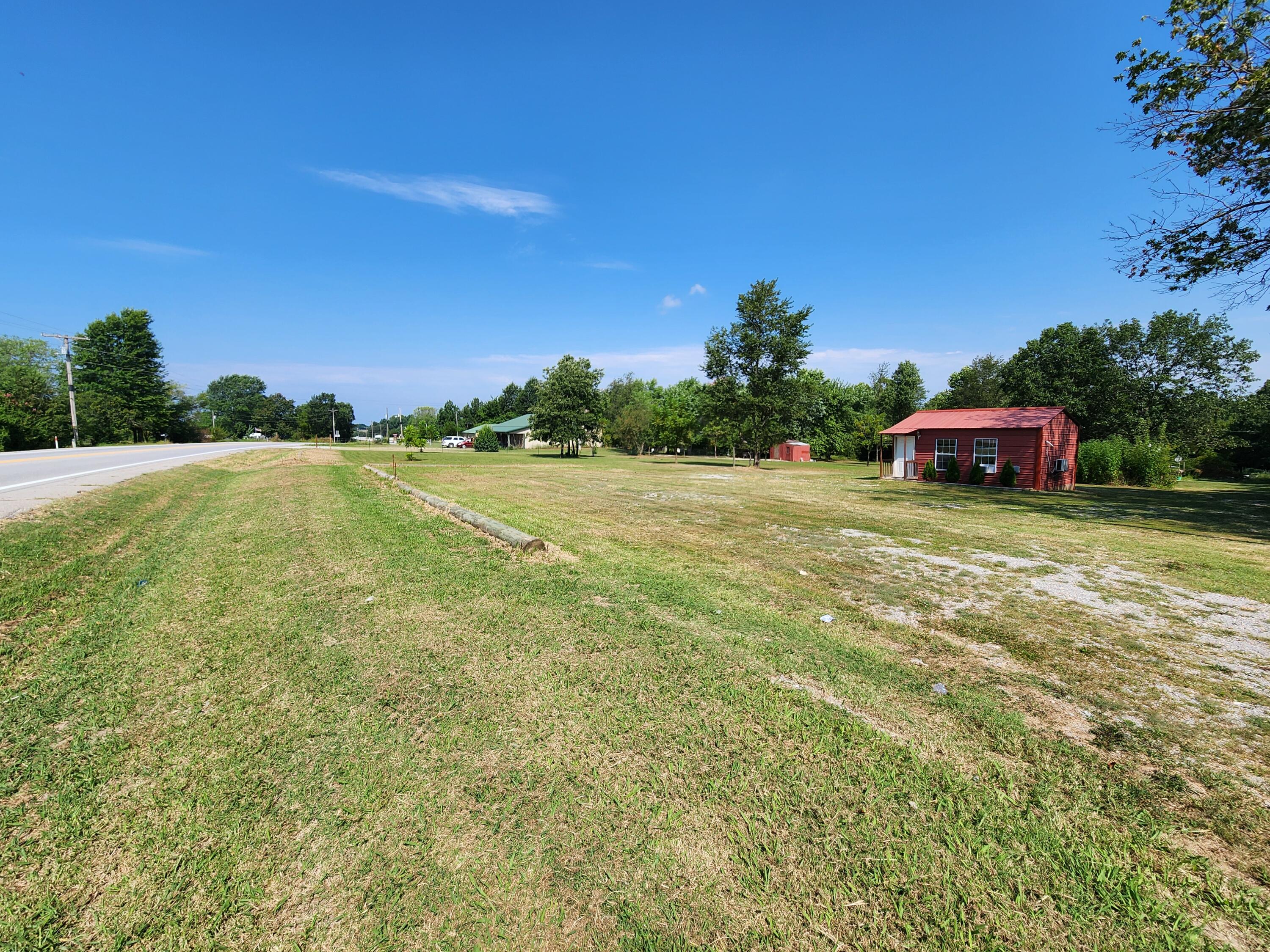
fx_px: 477
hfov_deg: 106.2
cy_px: 476
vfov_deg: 89.9
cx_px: 635
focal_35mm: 13
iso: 50
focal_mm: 2.2
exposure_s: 1/2111
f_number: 2.2
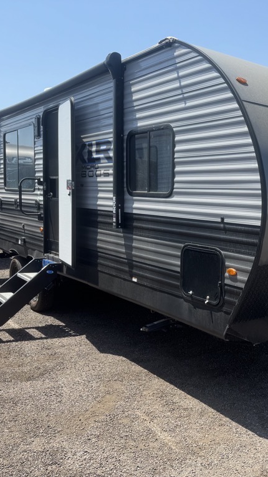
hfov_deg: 32.4
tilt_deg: -7.1
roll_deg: -1.8
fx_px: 442
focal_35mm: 35
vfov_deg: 56.6
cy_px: 239
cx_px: 229
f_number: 1.78
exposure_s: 1/2833
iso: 80
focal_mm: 6.76
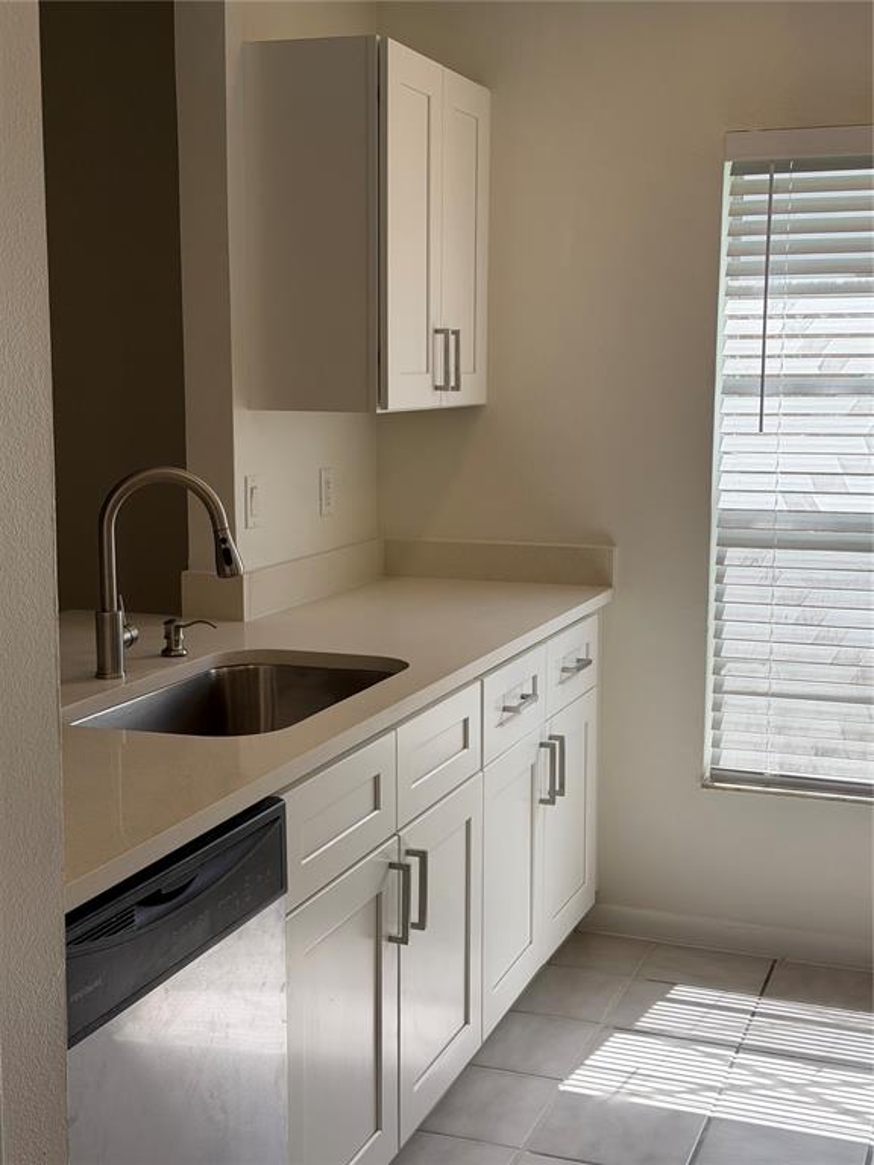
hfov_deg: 30.3
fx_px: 1616
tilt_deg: -8.7
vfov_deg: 39.7
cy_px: 582
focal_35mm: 48
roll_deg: -0.5
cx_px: 437
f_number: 1.78
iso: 80
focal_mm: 6.76
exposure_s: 1/794
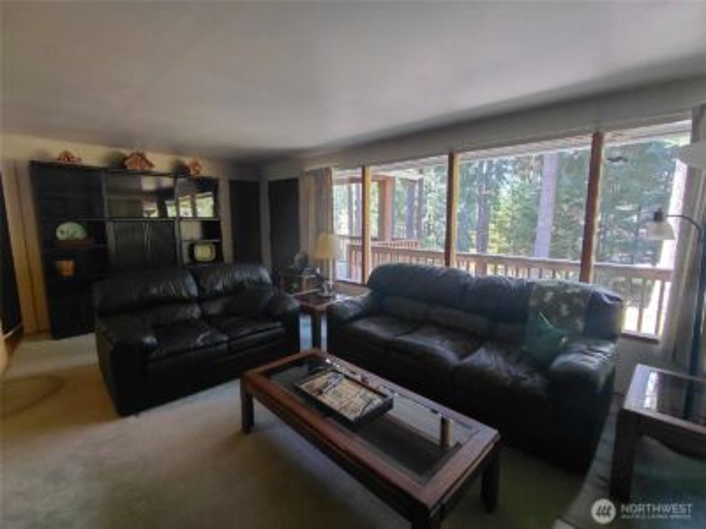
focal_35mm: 16
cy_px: 264
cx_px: 353
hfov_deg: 94.5
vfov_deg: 78.1
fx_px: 326
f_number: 2.2
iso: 200
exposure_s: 1/50
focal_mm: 1.64
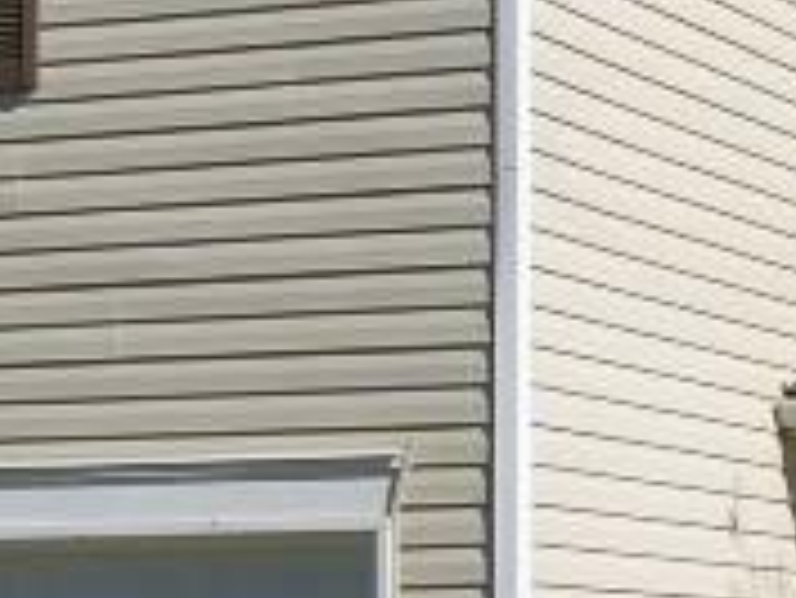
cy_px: 427
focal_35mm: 185
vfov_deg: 8.0
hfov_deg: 10.6
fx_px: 4257
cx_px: 643
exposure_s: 1/269
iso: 50
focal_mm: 8.1
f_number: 7.2
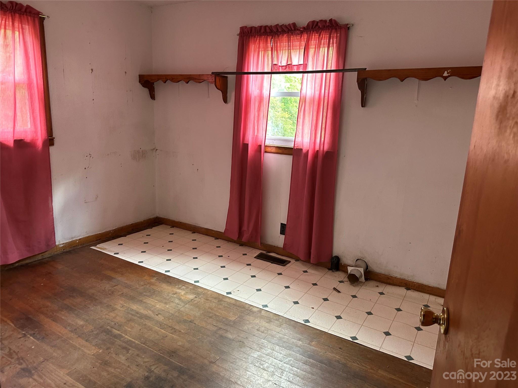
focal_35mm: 24
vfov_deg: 56.8
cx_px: 259
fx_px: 359
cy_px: 194
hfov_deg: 71.6
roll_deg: -2.3
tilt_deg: -13.0
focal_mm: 6.86
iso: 250
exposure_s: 1/60
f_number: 1.78
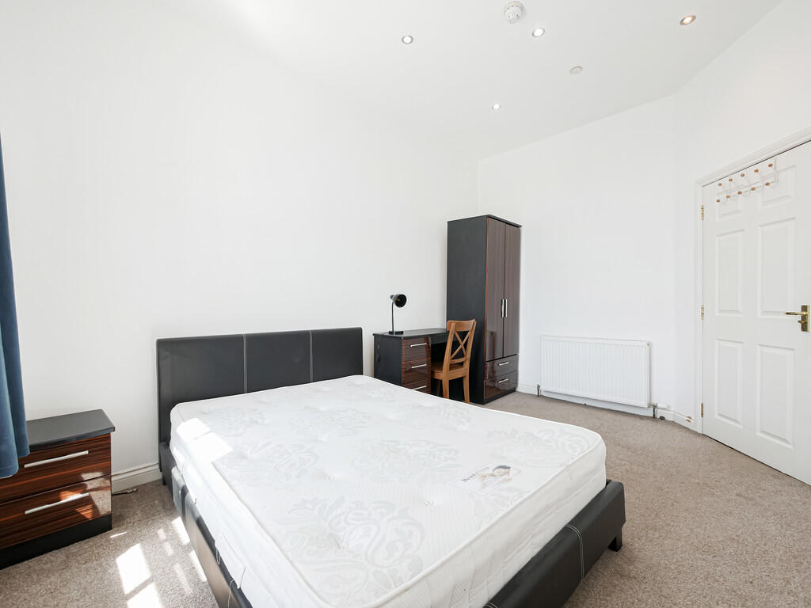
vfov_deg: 85.7
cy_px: 304
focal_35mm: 14
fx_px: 328
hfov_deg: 102.1
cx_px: 406
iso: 200
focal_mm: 7
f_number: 4
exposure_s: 1/80
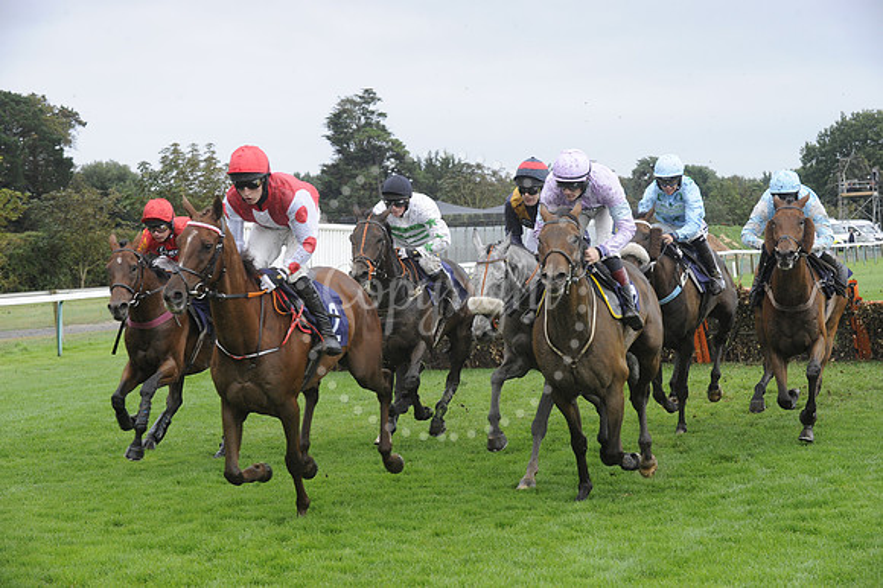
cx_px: 442
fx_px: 2500
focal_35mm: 102
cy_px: 294
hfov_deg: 20.0
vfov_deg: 13.4
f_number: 8
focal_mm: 102
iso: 2000
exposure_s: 1/640
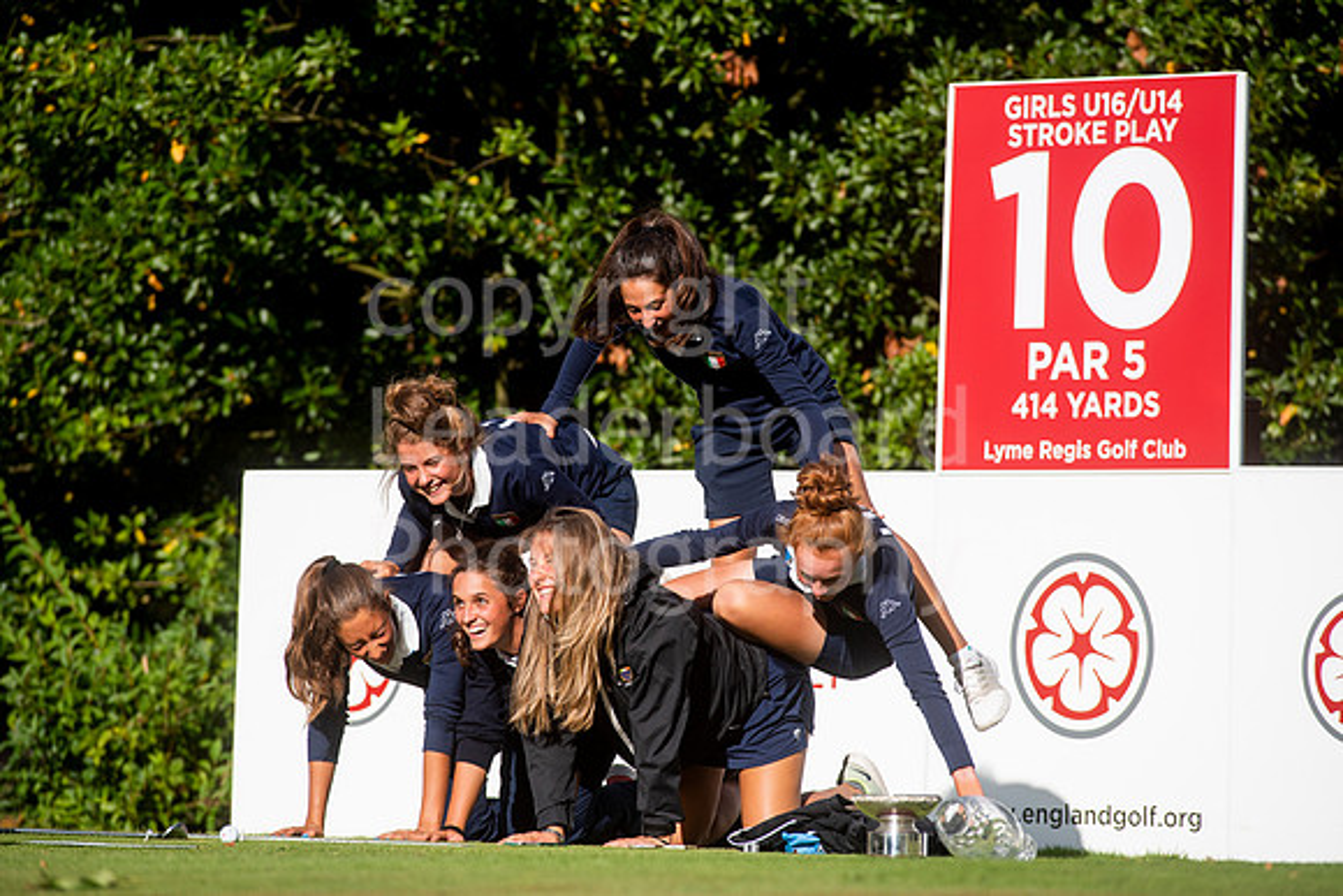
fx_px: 11194
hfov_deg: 6.9
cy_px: 448
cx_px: 672
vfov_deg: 4.6
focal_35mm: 300
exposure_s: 1/2500
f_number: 6.3
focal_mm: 300
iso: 400
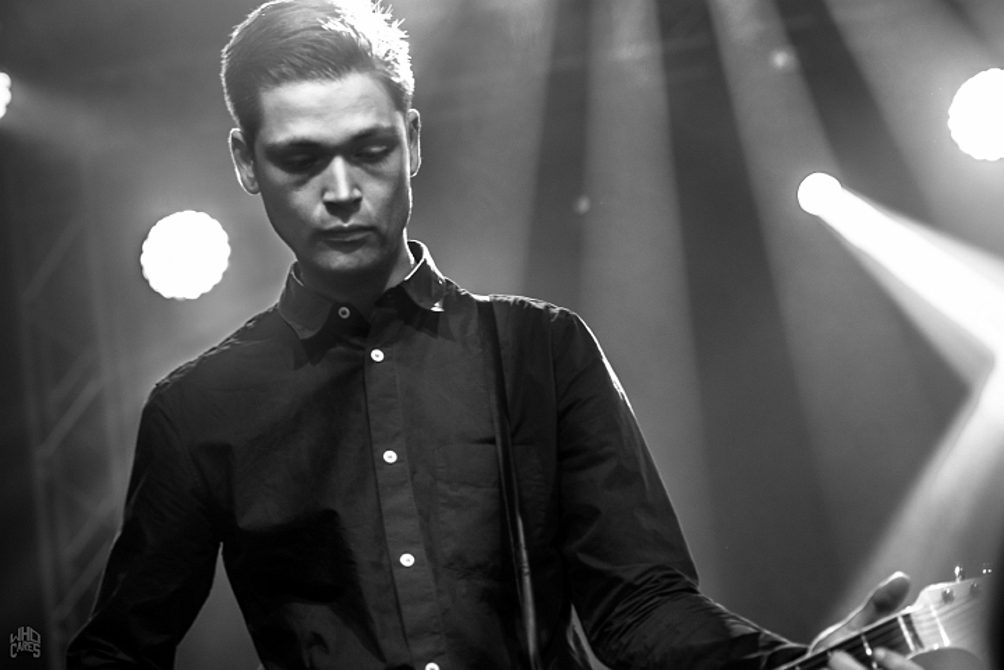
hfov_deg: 19.5
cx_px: 502
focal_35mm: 105
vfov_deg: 13.0
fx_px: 2928
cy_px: 335
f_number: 2.8
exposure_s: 1/100
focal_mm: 70
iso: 200
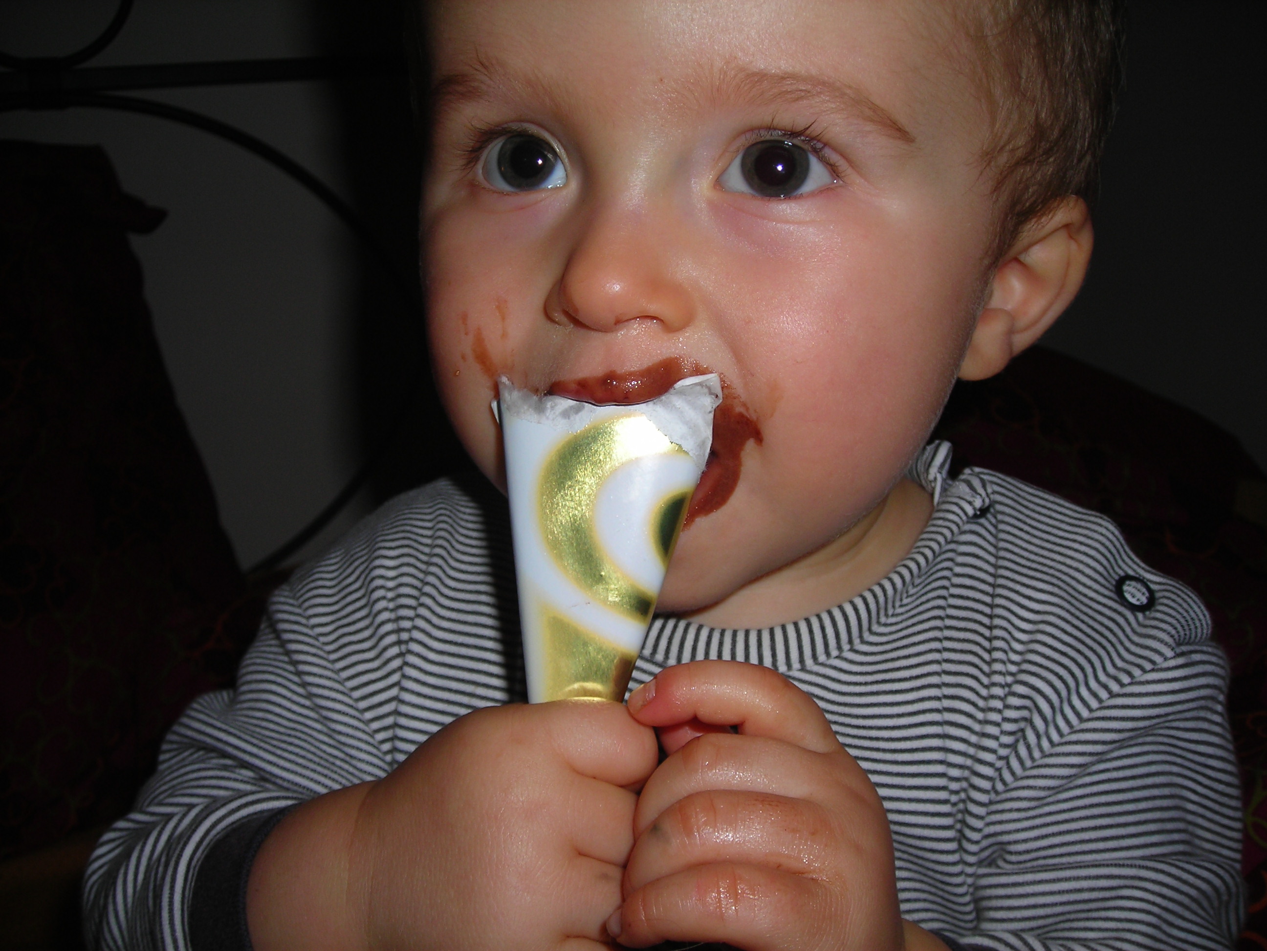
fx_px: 1391
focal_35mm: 38
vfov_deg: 37.7
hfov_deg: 49.0
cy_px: 476
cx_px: 634
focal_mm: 6.3
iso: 50
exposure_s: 1/60.1
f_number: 6.4
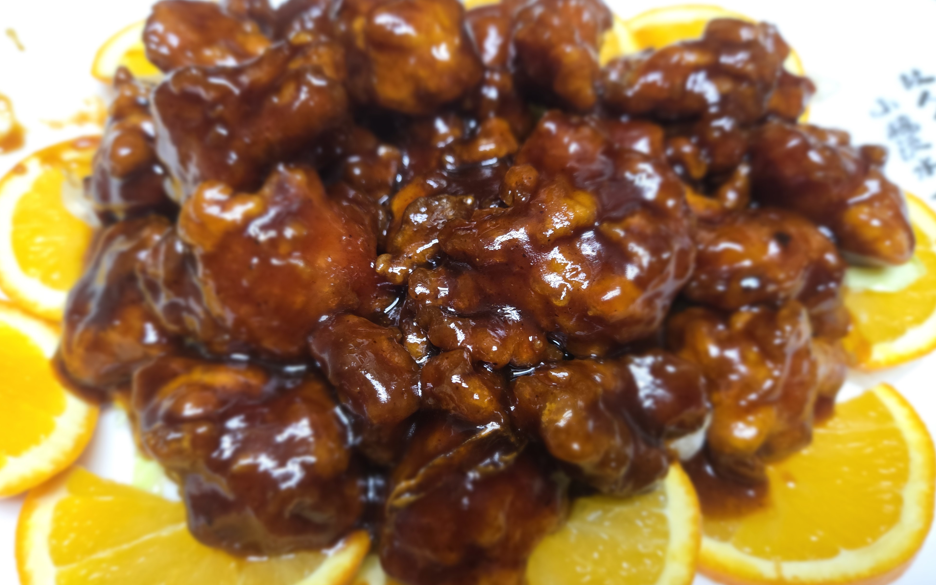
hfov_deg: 72.5
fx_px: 638
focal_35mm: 25
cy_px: 294
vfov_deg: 49.3
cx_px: 466
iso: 320
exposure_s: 1/40
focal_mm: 5.4
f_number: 1.8
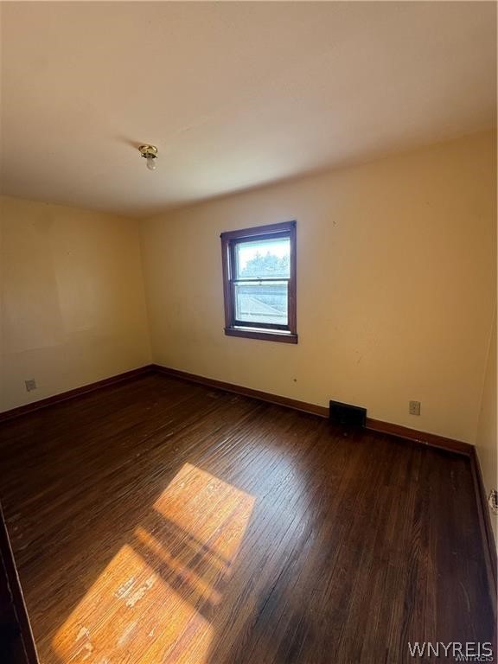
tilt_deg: -11.3
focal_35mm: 14
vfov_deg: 102.1
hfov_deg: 85.7
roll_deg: +1.9
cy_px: 332
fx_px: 269
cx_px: 249
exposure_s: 1/99
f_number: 2.2
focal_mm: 2.22
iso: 100
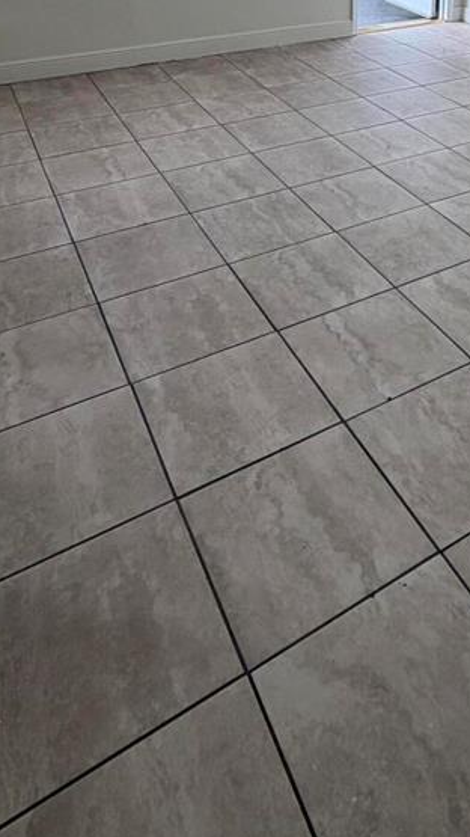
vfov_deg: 51.8
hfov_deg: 33.7
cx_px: 422
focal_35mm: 33
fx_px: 731
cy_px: 71
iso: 125
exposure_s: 1/120
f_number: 2.2
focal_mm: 2.22
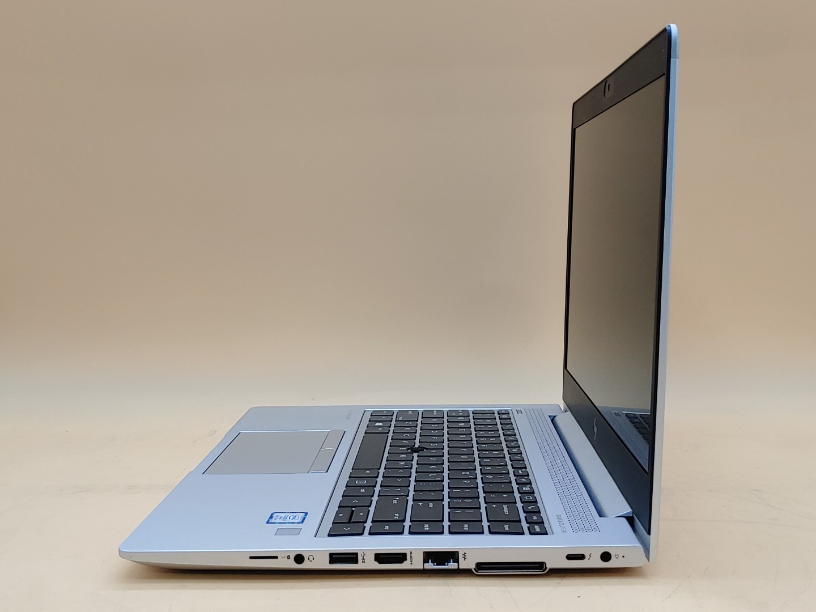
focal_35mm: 41
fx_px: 966
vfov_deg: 35.1
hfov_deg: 45.8
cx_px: 408
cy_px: 306
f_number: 1.8
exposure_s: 1/137
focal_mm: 4.36
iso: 50
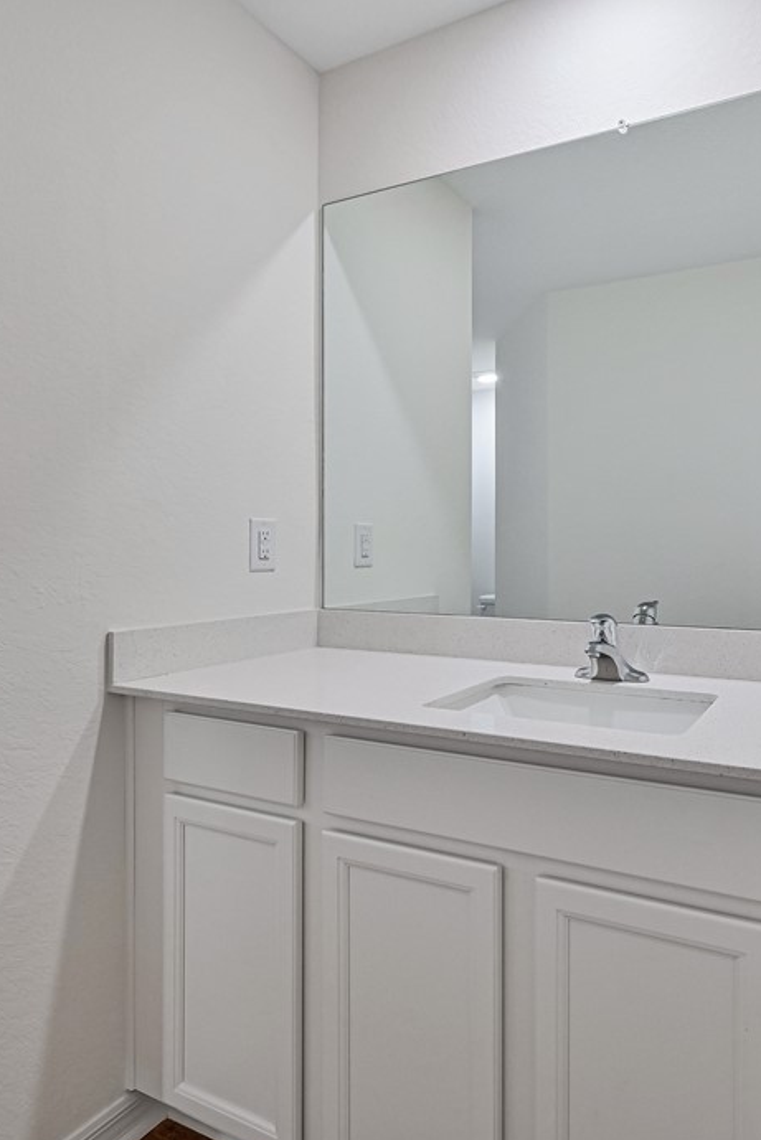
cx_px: 531
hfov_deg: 55.6
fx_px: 697
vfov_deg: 78.6
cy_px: 568
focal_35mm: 22
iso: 800
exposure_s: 1/40
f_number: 6.3
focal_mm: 14
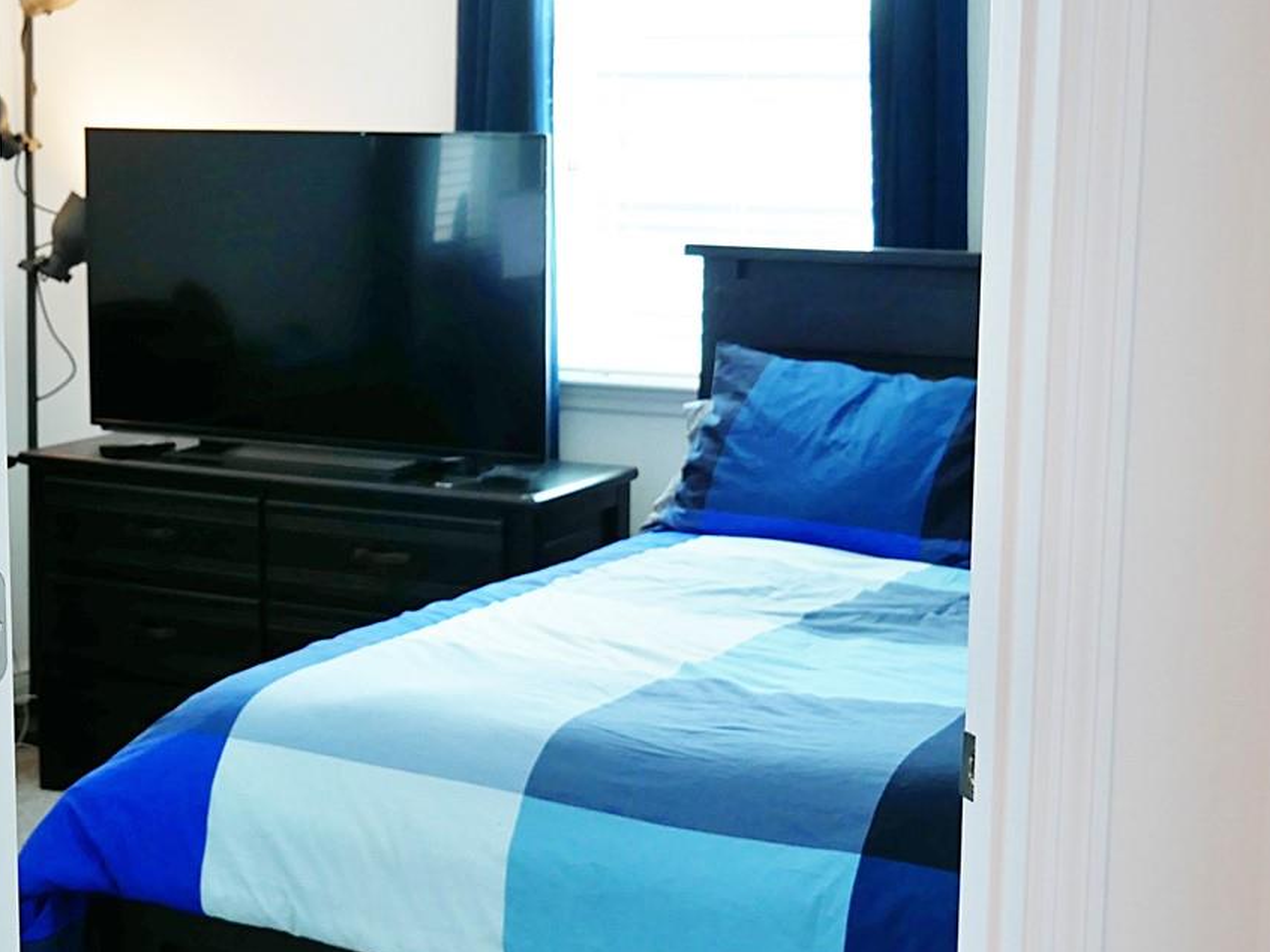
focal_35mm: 68
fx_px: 2494
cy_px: 514
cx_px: 500
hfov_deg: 28.5
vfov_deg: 21.6
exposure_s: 1/60
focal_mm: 18
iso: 400
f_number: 3.9
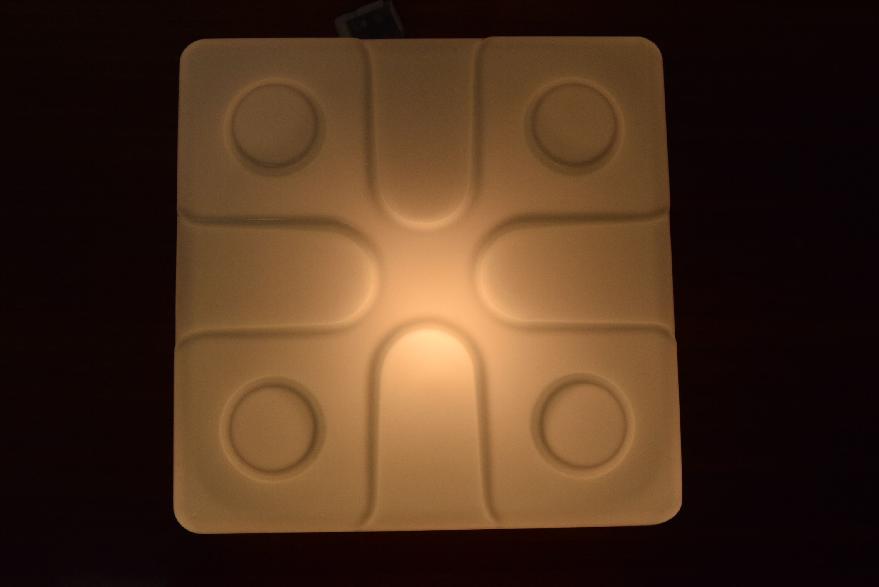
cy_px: 294
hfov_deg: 43.6
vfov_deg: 29.9
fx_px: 1100
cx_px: 440
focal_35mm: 45
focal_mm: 30
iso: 1600
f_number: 14
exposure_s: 1/800
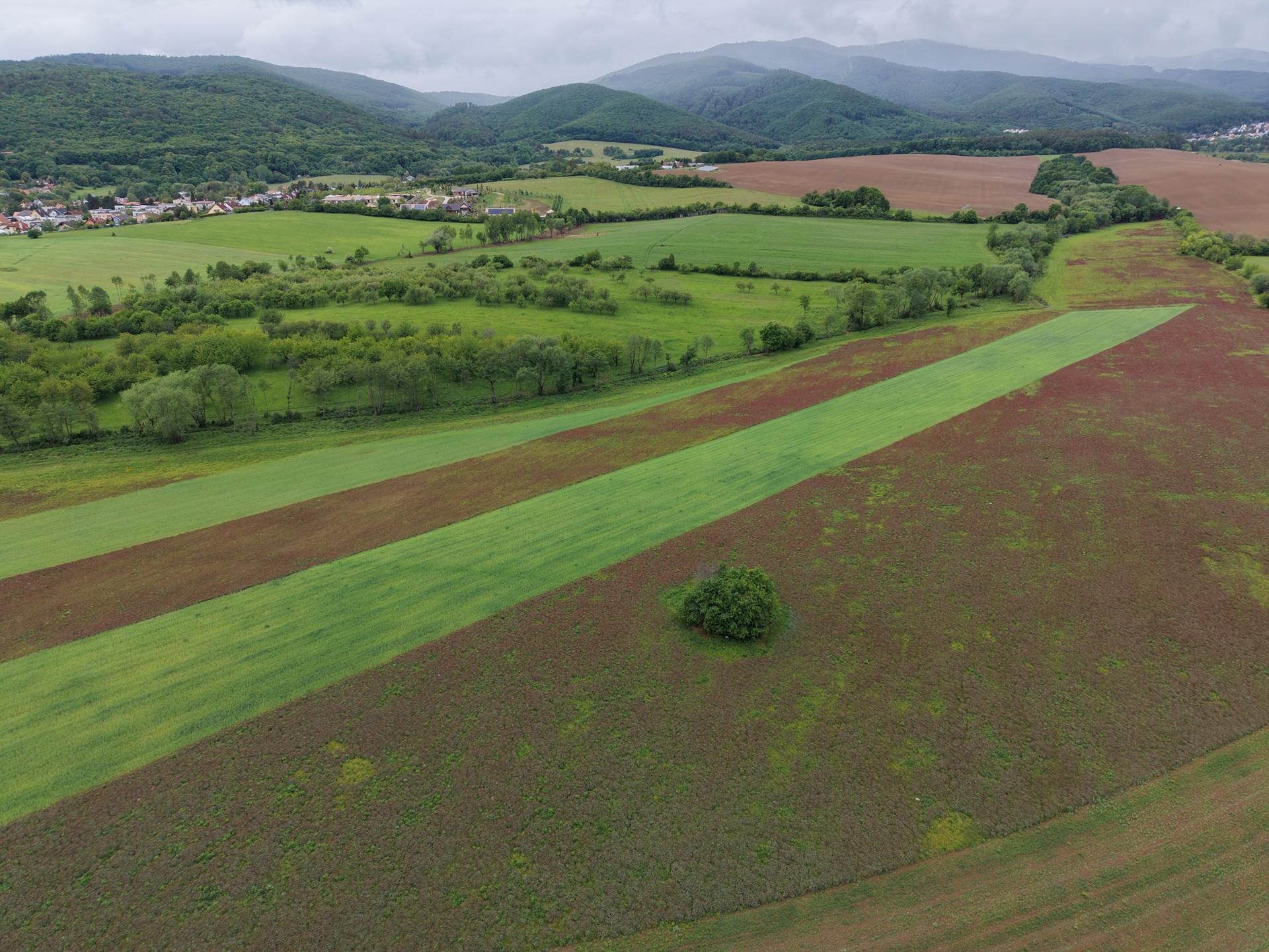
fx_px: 880
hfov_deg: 71.6
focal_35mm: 24
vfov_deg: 56.8
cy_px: 476
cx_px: 634
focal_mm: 8.67
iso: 340
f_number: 1.8
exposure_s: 1/3200
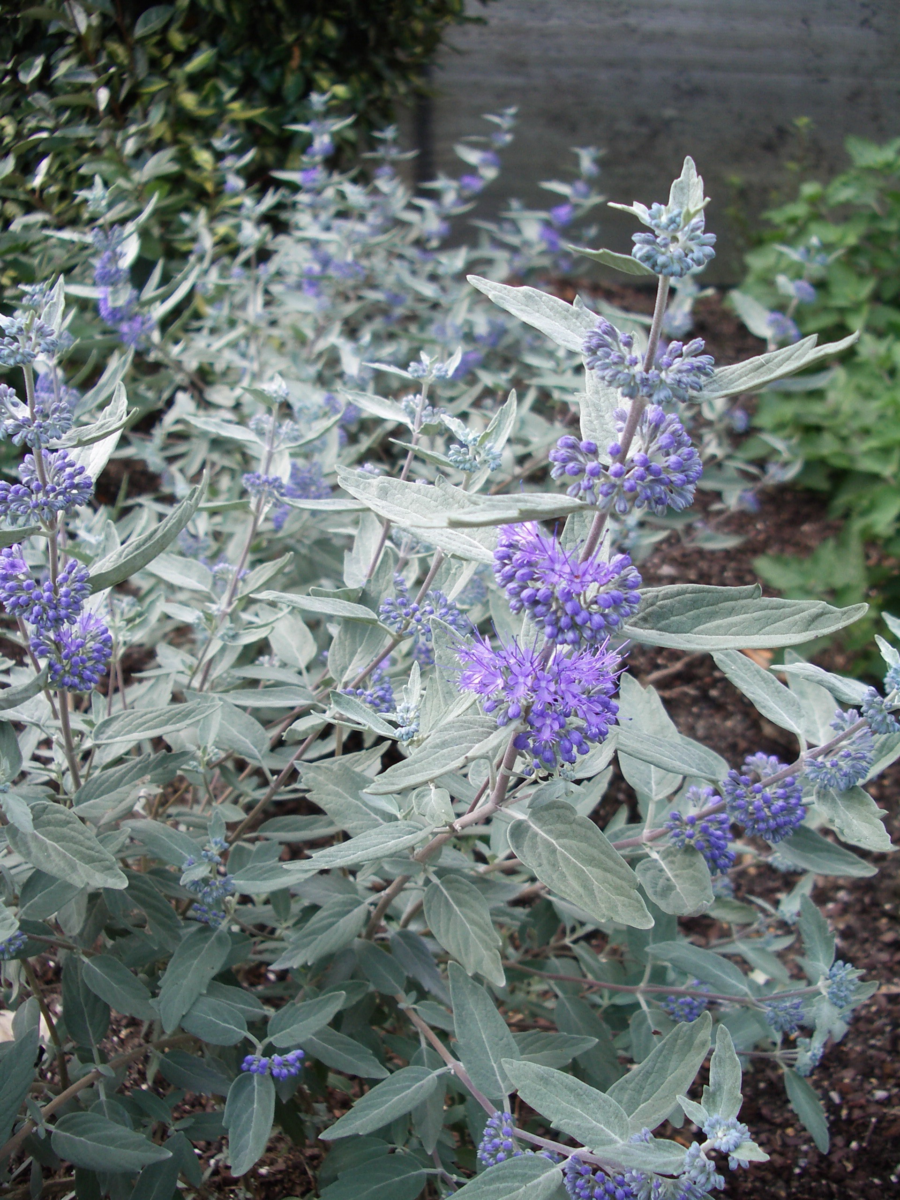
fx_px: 1213
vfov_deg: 52.6
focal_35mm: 35
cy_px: 600
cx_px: 450
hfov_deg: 40.7
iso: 80
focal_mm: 5.8
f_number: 2.6
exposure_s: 1/160
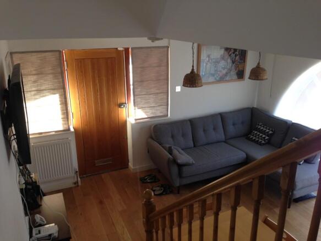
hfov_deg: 55.4
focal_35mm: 33
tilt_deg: -19.2
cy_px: 120
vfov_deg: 42.9
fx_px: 306
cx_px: 160
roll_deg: +1.2
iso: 50
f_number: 2.4
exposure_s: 1/20
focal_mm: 4.12
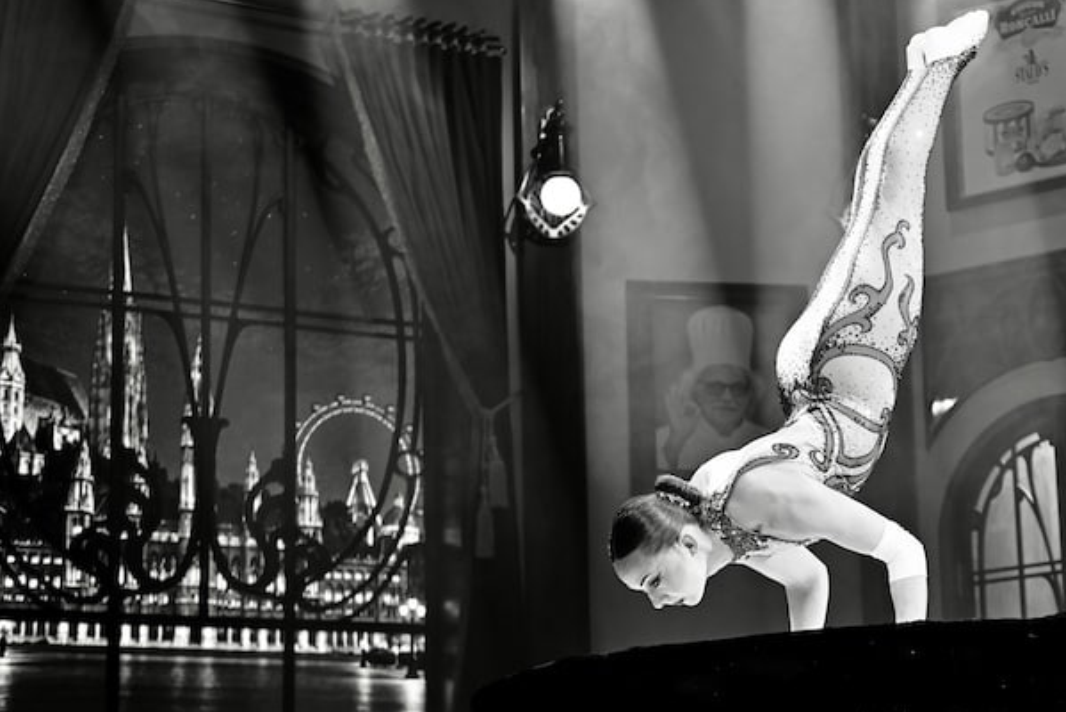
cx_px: 840
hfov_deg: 24.4
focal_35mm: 82
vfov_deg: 16.6
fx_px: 2429
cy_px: 485
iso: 1250
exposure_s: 1/160
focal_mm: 48
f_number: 2.8
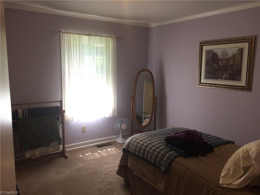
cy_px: 98
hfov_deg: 61.7
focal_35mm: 29
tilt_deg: -7.3
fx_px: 218
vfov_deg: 48.2
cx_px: 130
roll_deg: -0.7
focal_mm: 4.15
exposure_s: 1/60
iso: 50
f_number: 2.2
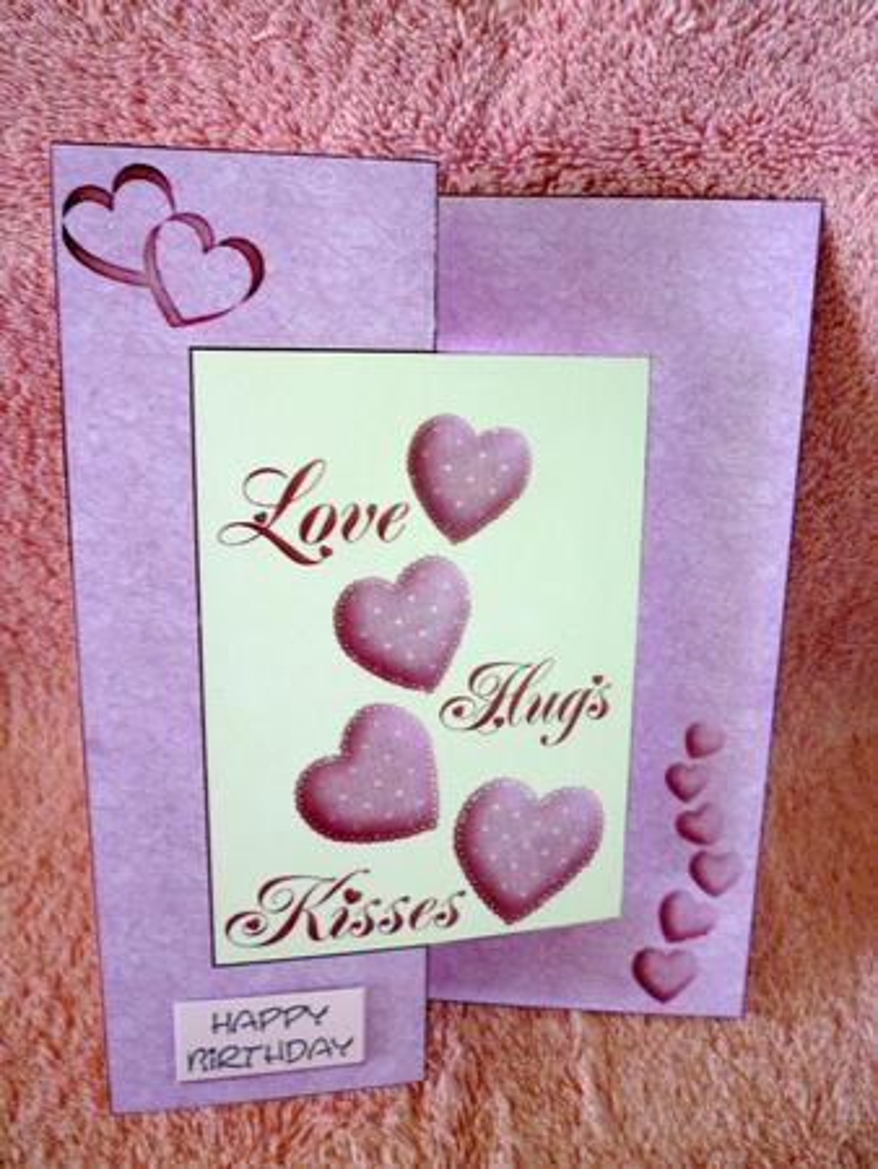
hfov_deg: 48.3
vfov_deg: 61.6
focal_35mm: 29
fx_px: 980
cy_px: 584
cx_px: 439
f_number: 3.3
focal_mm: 5.2
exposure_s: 1/13
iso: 400
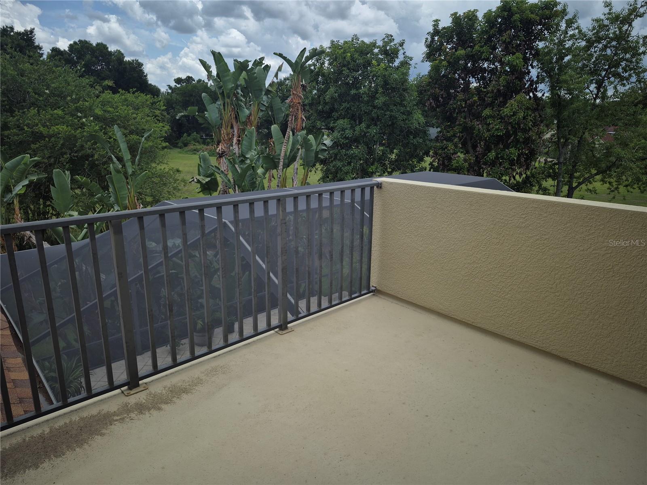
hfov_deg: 73.9
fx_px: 430
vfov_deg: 58.9
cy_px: 242
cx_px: 324
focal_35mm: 23
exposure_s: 1/1128
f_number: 1.8
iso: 25
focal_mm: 5.4
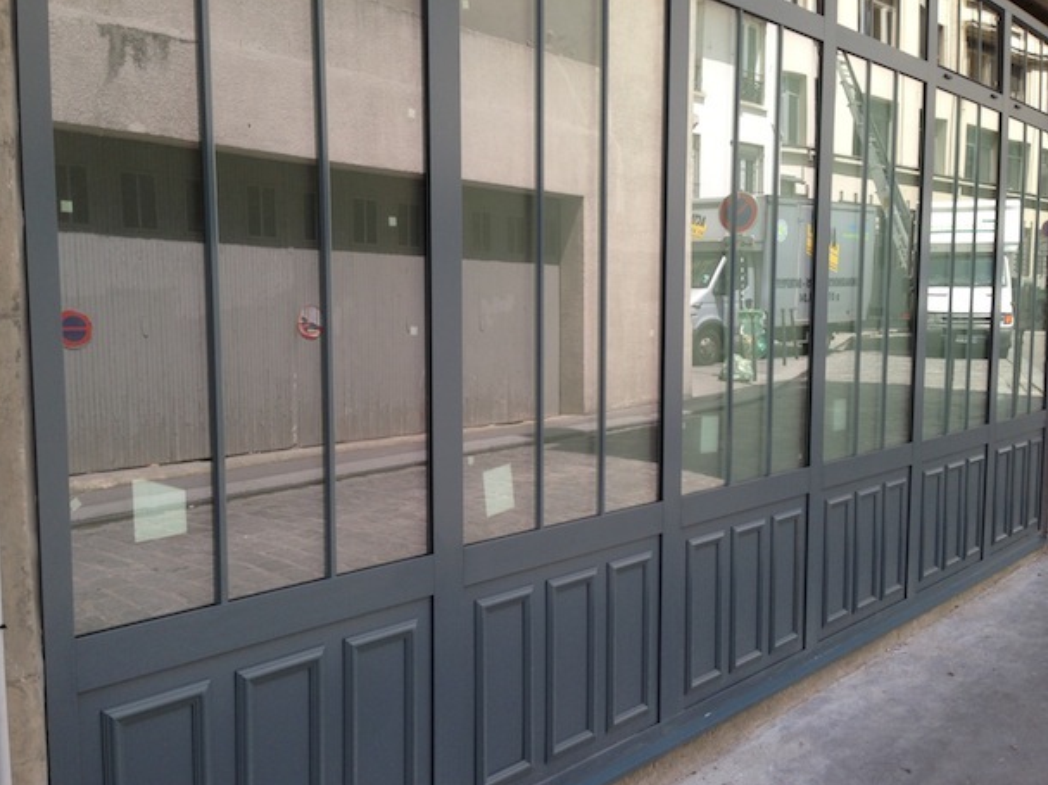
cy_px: 403
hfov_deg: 54.0
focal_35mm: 34
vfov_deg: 41.8
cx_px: 510
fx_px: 1029
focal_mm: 4.13
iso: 50
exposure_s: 1/511
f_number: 2.4
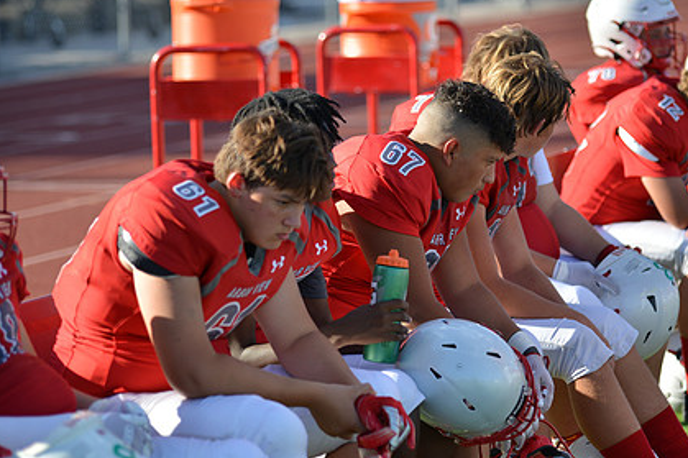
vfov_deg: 8.1
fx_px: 3228
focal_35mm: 169
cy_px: 201
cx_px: 394
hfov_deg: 12.2
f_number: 2.8
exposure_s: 1/1600
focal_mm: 122
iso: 125
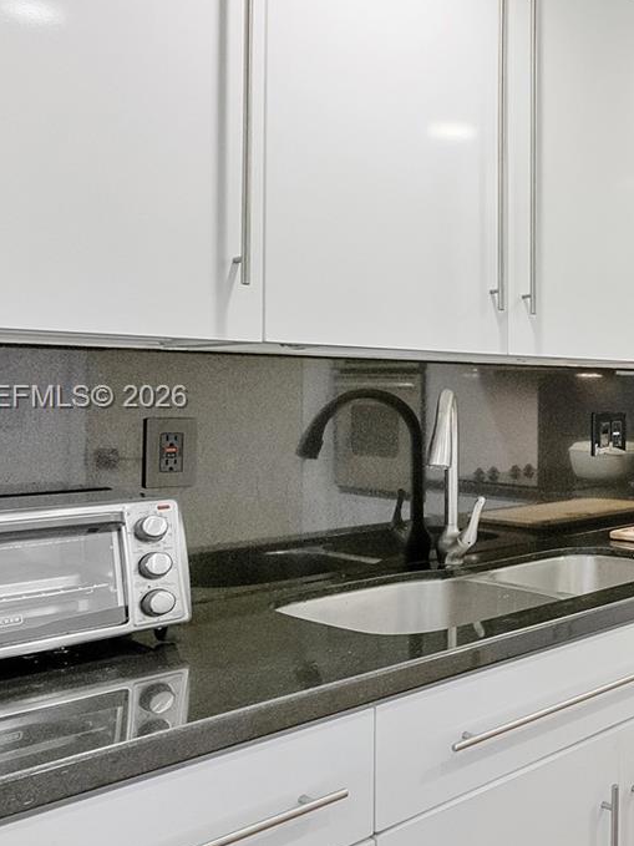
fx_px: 831
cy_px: 399
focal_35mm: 34
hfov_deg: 32.7
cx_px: 796
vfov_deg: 53.9
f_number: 6.3
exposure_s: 1/15
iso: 800
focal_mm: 10
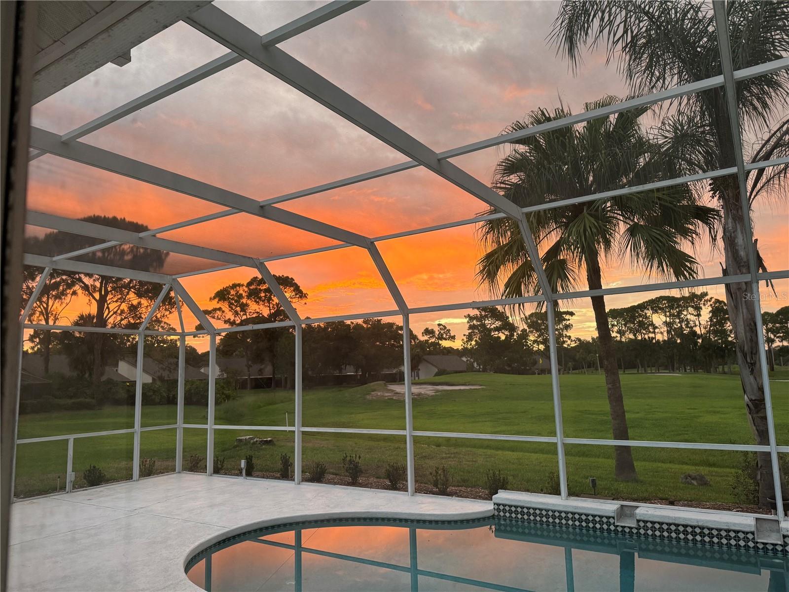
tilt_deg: +6.9
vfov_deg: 56.8
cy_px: 296
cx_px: 394
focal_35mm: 24
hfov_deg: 71.6
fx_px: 547
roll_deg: +1.5
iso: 200
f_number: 1.78
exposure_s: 1/60
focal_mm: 6.76
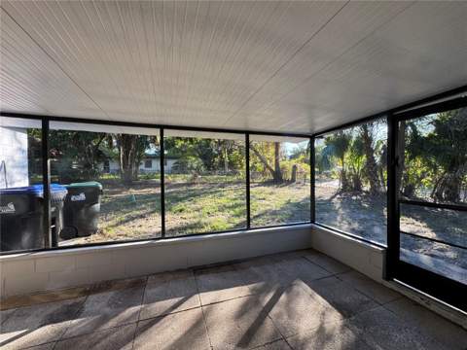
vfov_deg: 85.7
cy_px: 175
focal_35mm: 14
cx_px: 234
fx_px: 189
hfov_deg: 102.1
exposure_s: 1/123
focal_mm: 2.22
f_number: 2.2
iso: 40
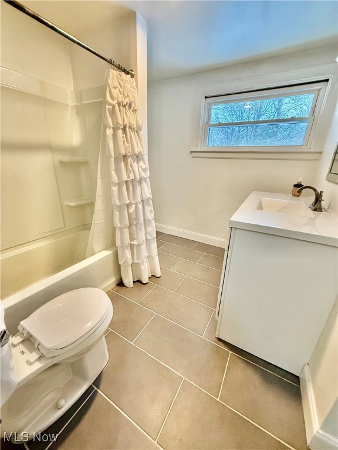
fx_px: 182
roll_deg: -1.6
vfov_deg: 102.1
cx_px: 169
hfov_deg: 85.7
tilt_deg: -18.1
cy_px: 225
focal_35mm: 14
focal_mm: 2.22
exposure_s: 1/120
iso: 320
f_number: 2.2
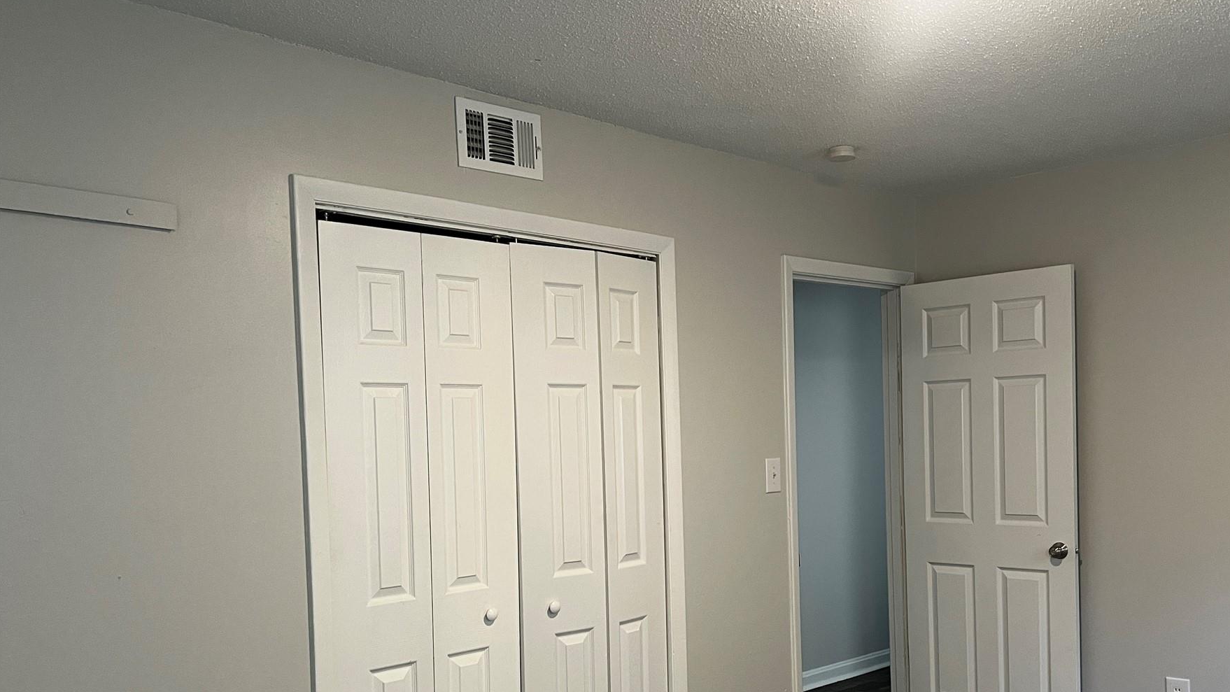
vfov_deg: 35.1
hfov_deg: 59.2
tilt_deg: -3.8
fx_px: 1076
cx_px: 713
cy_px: 486
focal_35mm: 33
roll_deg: +1.3
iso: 125
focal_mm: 5.7
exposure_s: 1/60
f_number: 1.5
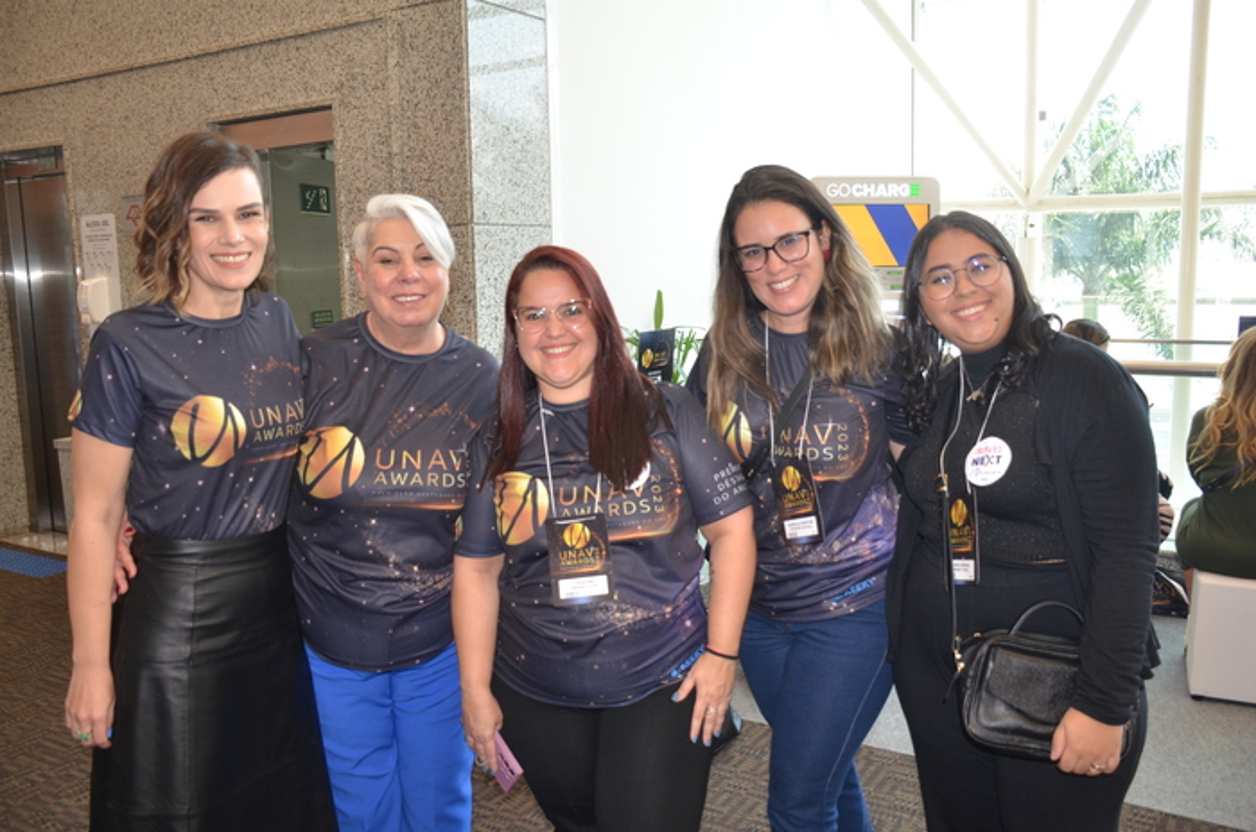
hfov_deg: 62.0
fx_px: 1045
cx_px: 628
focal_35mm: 30
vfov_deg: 43.4
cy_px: 416
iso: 500
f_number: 3.5
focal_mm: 20
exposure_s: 1/60
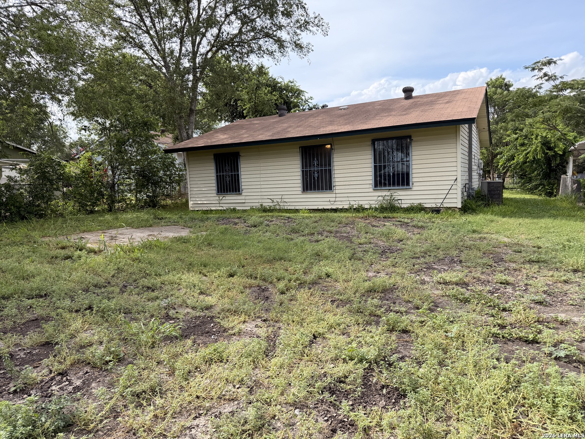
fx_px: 406
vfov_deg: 56.8
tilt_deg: -4.8
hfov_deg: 71.6
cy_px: 220
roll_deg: +2.7
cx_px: 292
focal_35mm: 24
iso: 100
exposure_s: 1/2611
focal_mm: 6.76
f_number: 1.78
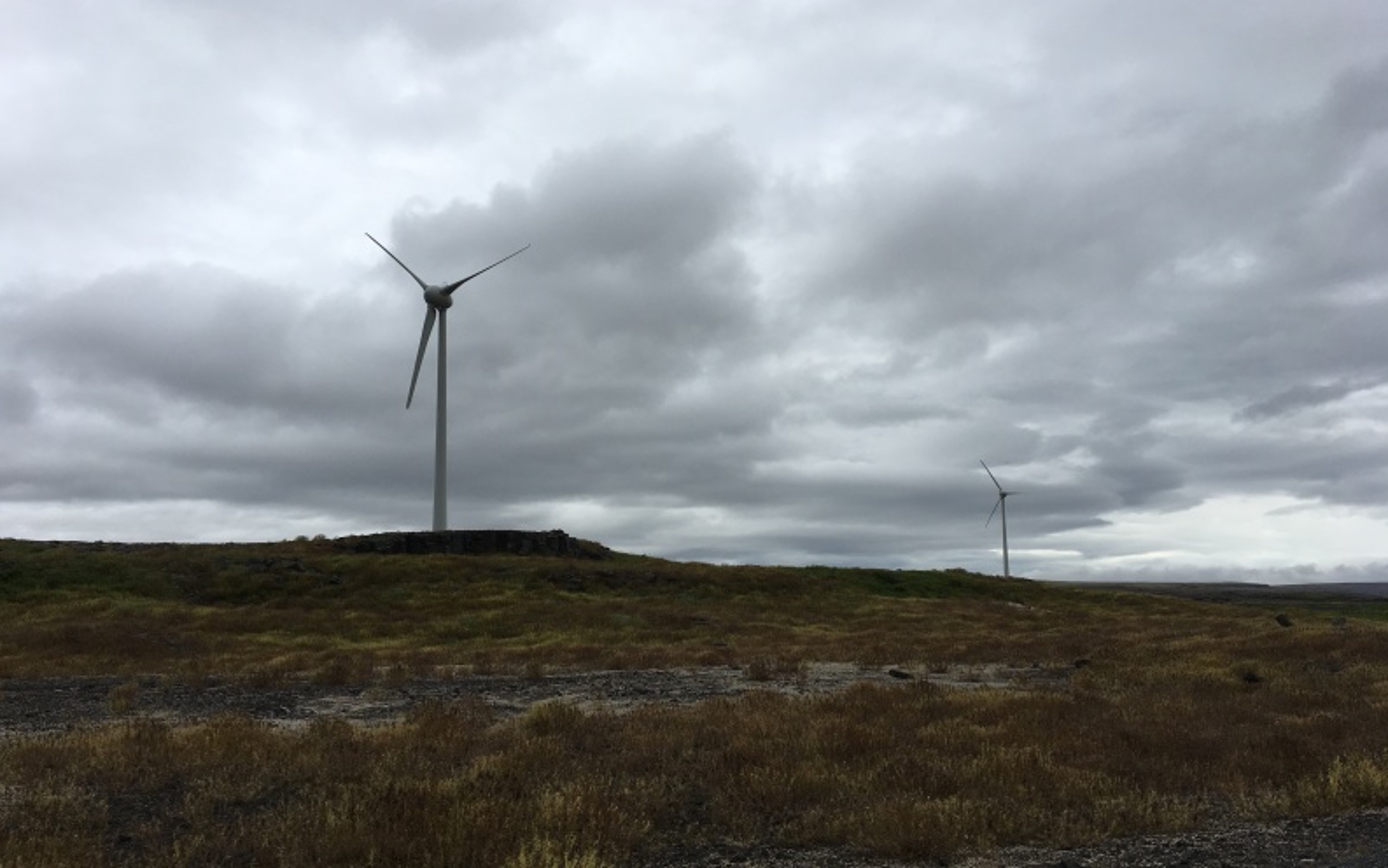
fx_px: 1173
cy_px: 471
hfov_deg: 61.2
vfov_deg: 40.6
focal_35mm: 31
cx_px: 697
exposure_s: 1/1603
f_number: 2.2
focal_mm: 4.15
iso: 25
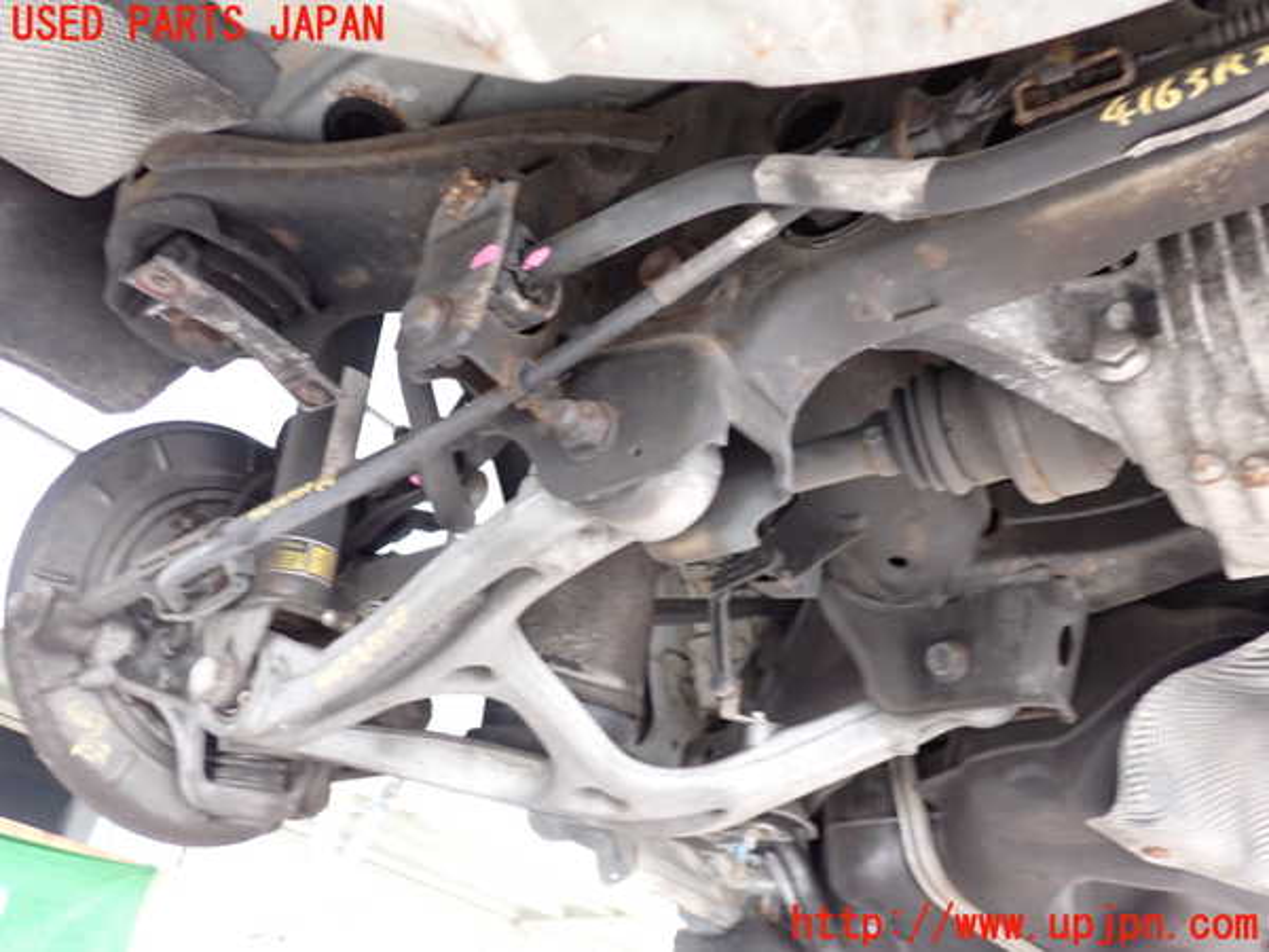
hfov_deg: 60.0
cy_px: 476
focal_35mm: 30
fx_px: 1100
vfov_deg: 46.8
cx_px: 634
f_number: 2.3
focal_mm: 5.4
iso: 500
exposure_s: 1/30
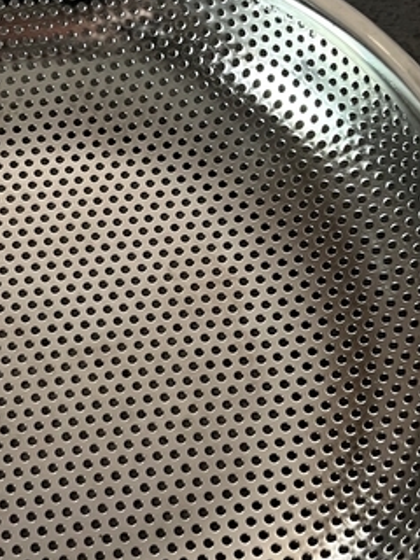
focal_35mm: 65
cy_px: 229
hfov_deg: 22.3
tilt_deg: -62.4
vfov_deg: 29.8
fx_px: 1052
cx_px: 79
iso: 640
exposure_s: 1/39
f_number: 1.5
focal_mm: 5.7
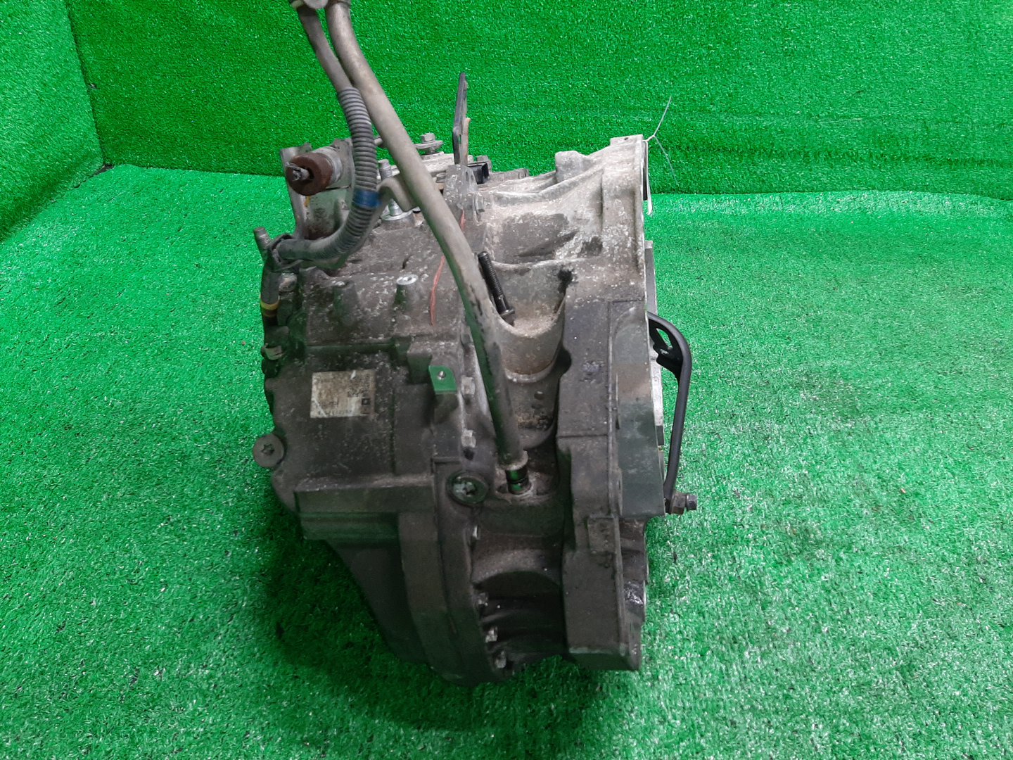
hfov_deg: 67.3
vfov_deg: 53.1
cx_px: 506
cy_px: 380
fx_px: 761
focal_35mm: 26
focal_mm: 3.93
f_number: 1.7
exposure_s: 1/50
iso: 159
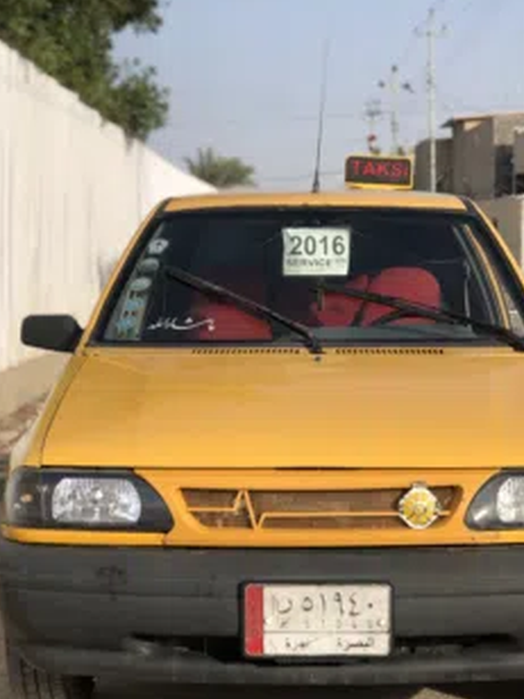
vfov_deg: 26.3
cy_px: 429
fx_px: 1494
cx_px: 304
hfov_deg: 19.9
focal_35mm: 74
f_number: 2.8
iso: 20
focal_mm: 6.6
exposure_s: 1/685
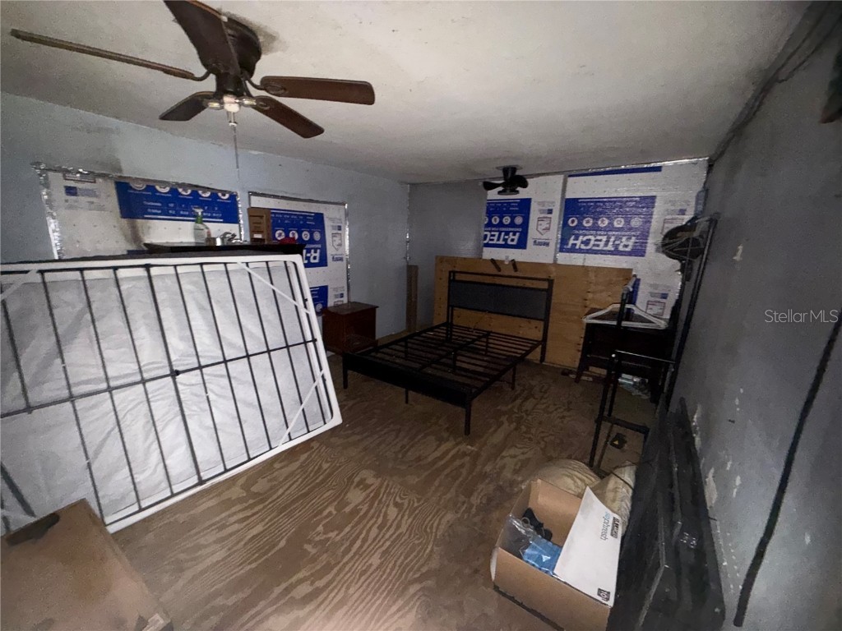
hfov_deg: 102.1
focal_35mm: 14
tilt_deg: -14.4
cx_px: 421
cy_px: 316
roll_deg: -1.9
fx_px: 341
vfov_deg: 85.7
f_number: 2.2
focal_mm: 2.22
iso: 800
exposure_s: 1/16
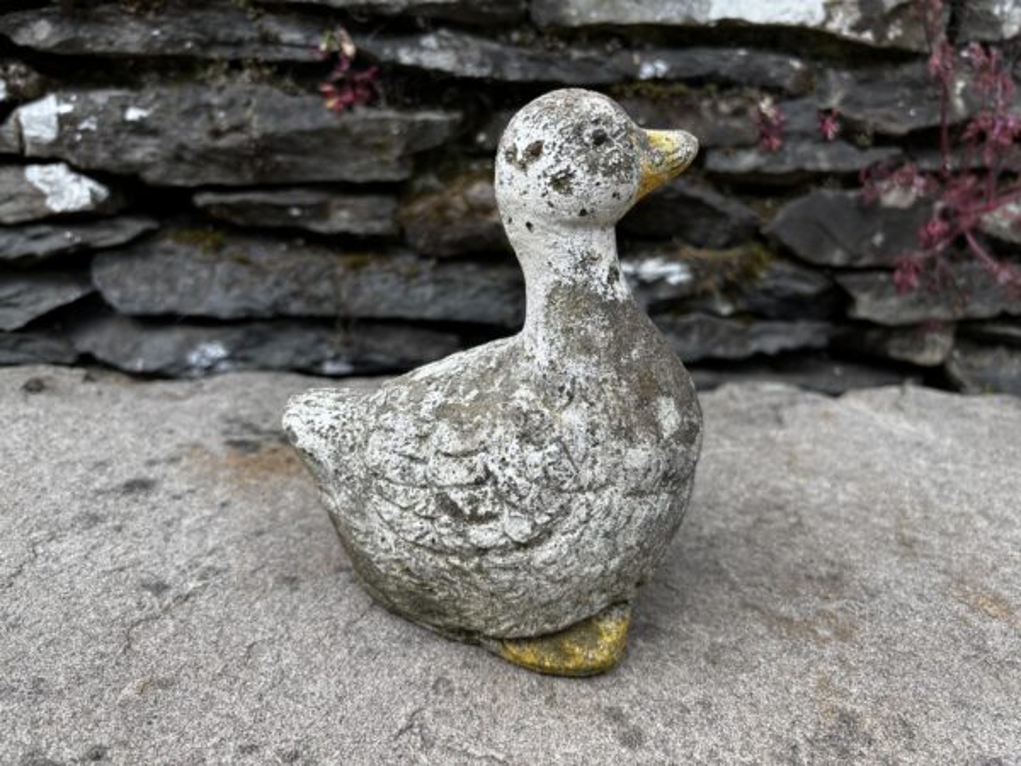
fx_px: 767
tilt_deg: -19.4
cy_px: 383
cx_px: 510
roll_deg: -3.2
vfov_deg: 53.1
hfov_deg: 67.3
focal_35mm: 26
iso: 50
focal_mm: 5.96
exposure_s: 1/858
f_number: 1.6
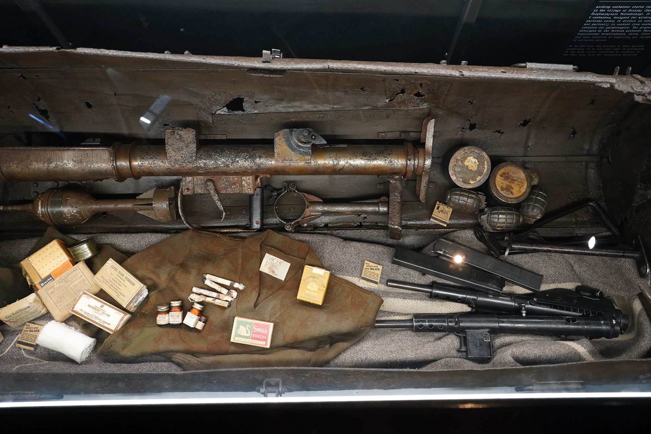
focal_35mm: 25
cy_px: 212
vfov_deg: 51.3
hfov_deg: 71.5
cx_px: 336
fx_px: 452
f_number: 4.5
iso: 3200
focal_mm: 24
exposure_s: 1/80
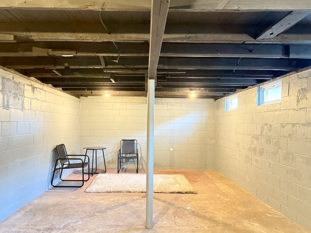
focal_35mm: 27
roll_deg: -0.4
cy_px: 122
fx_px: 243
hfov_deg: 65.2
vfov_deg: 51.3
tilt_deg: -0.4
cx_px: 140
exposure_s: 1/30
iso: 1250
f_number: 1.78
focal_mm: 6.76
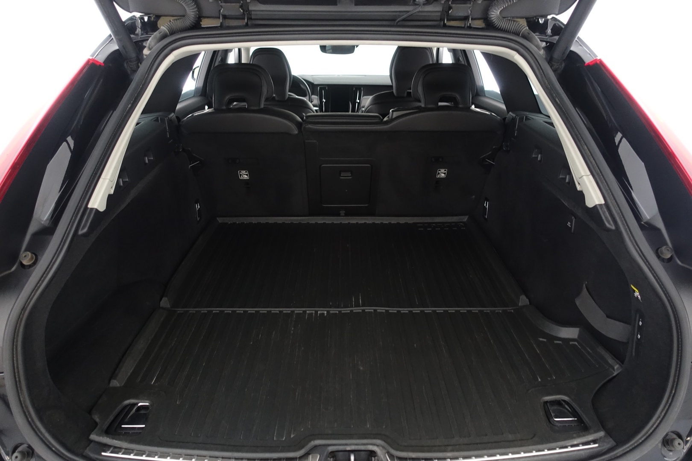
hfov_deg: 73.7
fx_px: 461
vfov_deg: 53.1
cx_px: 346
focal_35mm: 24
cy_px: 230
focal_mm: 8.8
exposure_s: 1/25
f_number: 2.5
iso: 1000
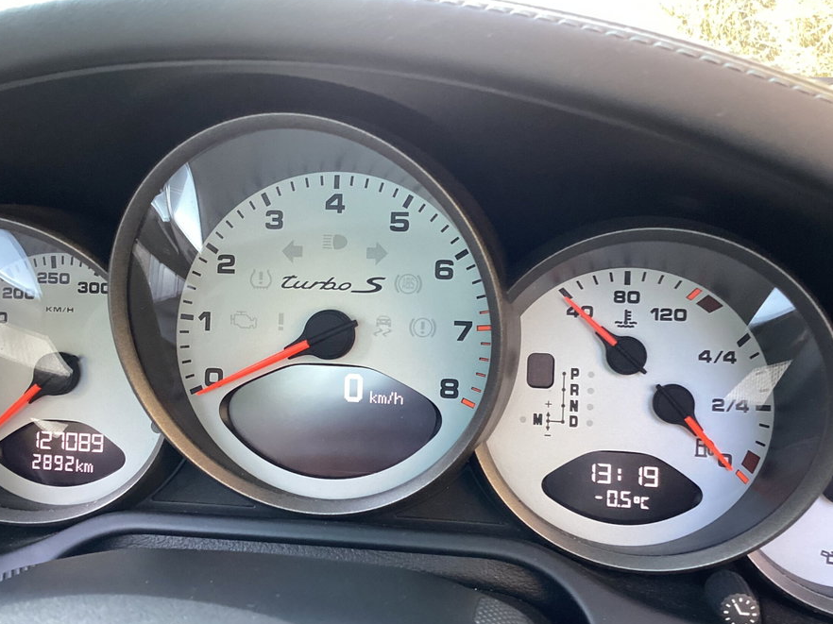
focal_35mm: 36
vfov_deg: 39.6
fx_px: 866
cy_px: 312
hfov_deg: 51.3
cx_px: 397
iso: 160
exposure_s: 1/50
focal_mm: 3.3
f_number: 2.4
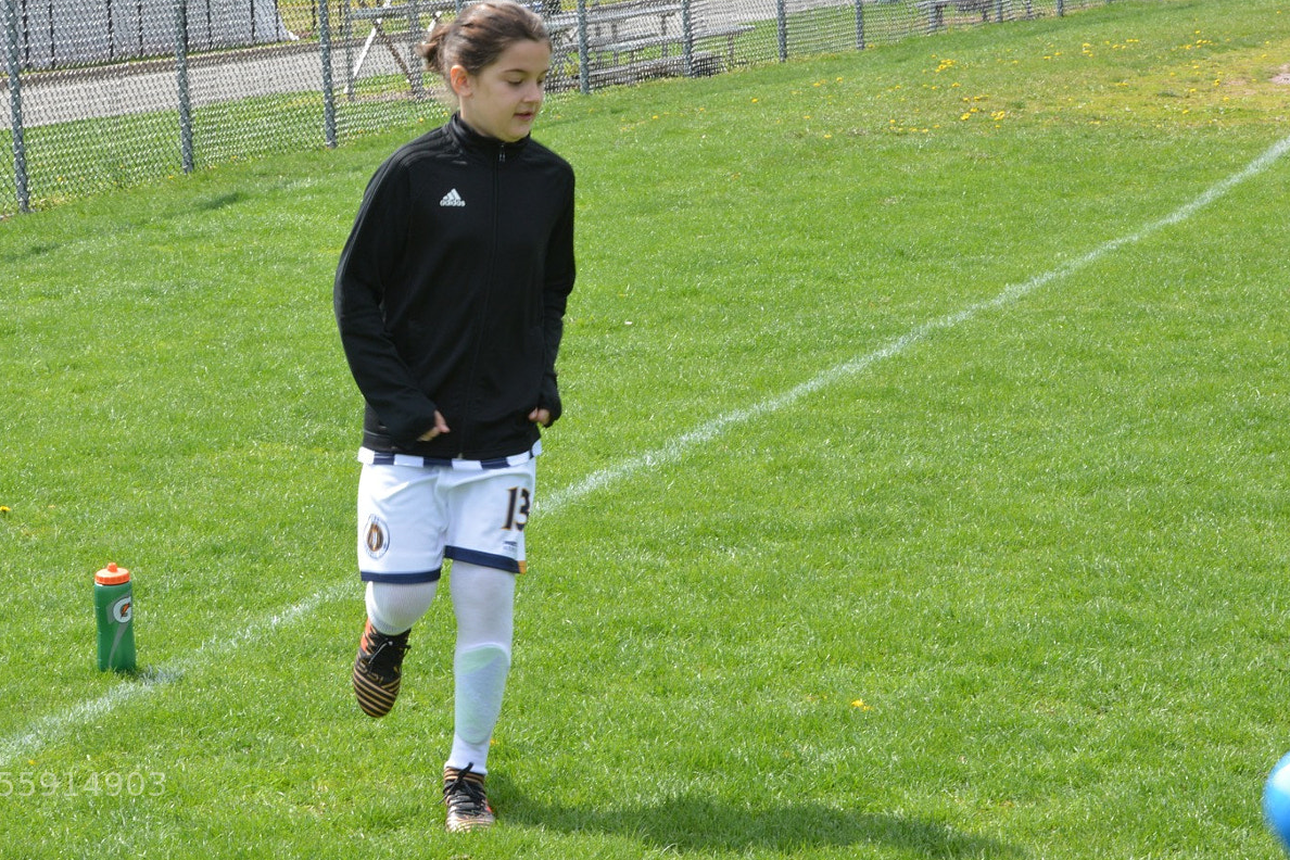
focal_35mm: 132
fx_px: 4730
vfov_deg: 10.4
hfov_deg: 15.5
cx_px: 467
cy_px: 290
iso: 900
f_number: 22
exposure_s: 1/125
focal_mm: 98
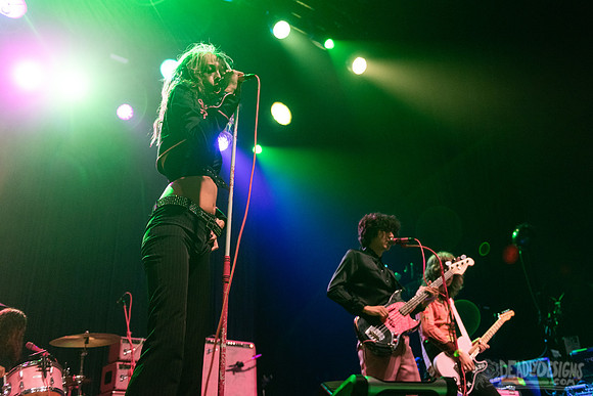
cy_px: 184
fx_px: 601
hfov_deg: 52.5
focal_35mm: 36
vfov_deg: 36.4
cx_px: 318
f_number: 3.2
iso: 2500
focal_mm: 34
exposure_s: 1/200
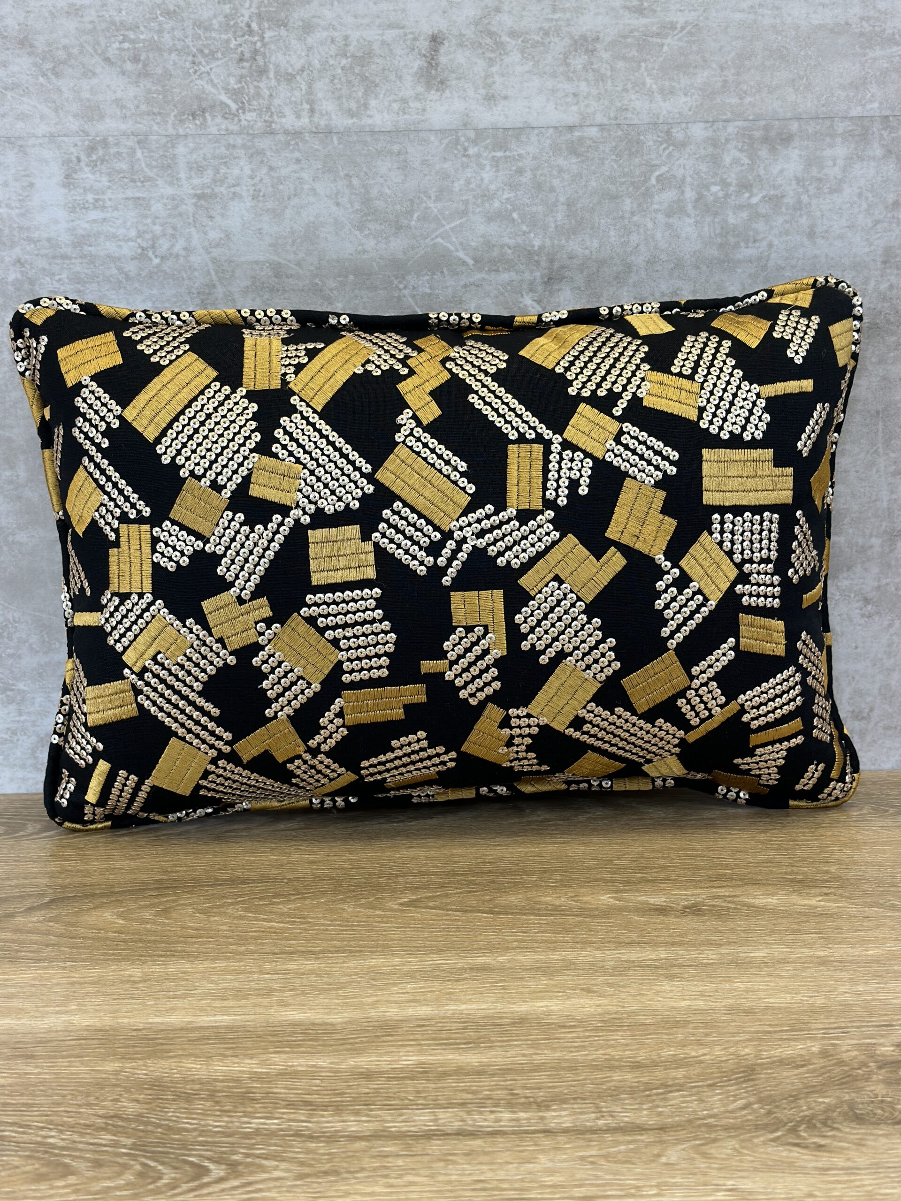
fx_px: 1666
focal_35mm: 48
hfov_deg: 30.3
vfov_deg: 39.7
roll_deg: +1.4
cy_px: 600
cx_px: 450
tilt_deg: -9.1
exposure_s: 1/120
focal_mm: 6.86
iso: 80
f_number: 1.78
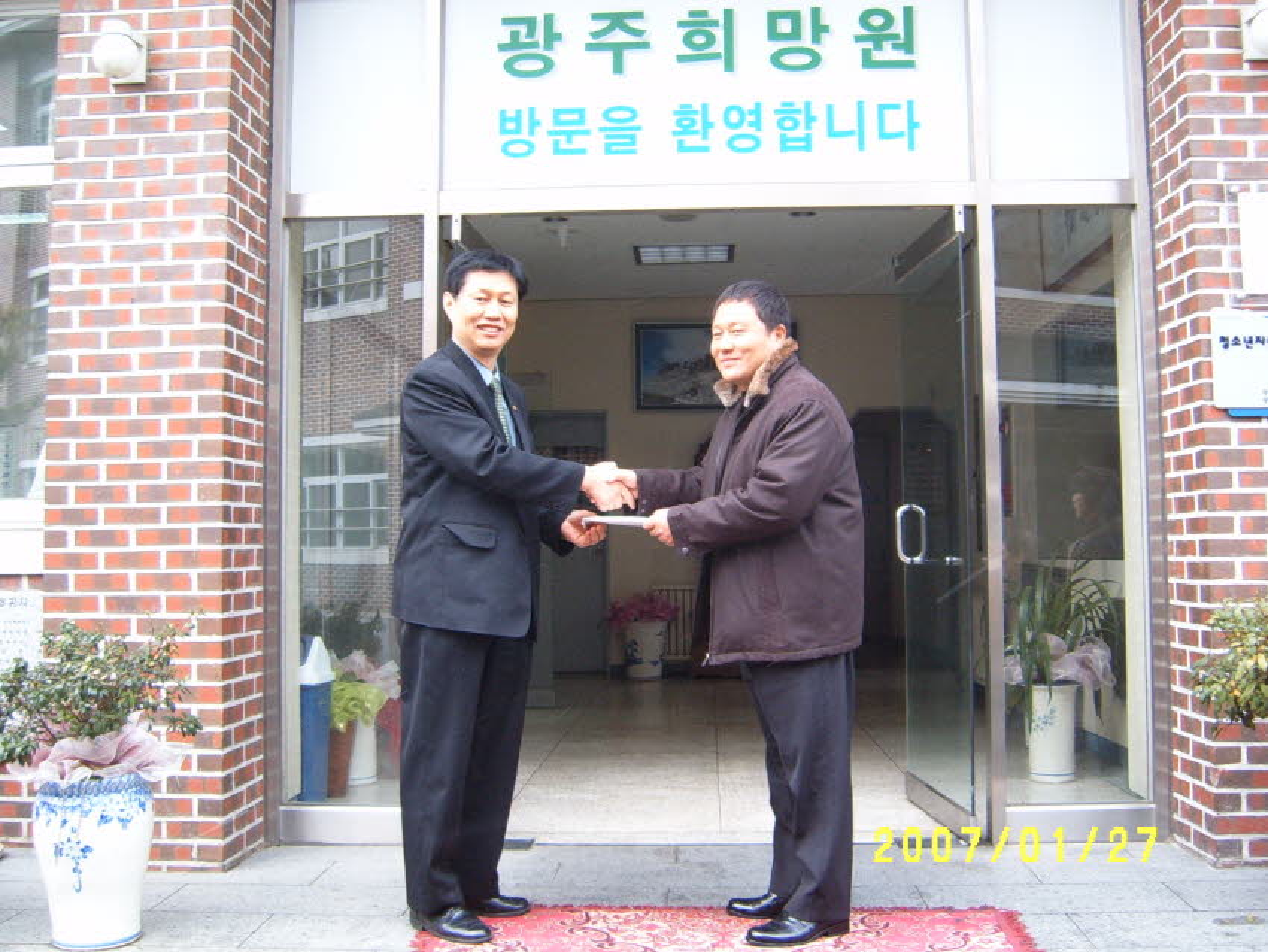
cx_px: 634
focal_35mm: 37
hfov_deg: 50.1
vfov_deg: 38.7
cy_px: 476
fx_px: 1356
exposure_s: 1/30
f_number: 2.9
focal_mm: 6.2
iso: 141
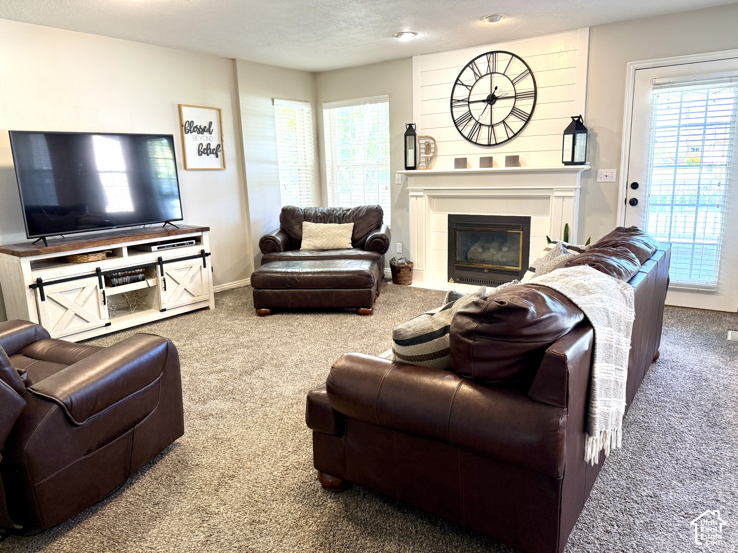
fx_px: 512
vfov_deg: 56.8
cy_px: 276
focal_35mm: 24
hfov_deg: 71.6
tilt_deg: -11.8
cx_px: 369
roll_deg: +1.3
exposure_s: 1/60
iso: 160
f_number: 1.78
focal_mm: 6.76
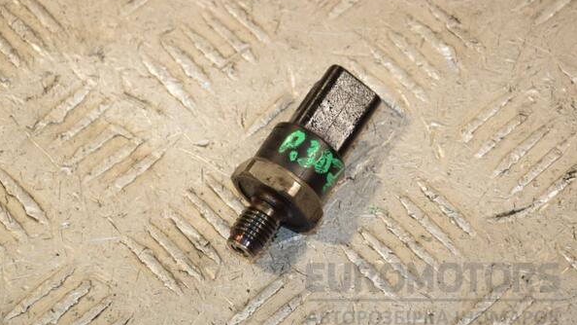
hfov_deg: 12.9
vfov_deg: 7.3
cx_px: 288
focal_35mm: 167
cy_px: 148
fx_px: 2548
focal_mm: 105
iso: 800
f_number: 8
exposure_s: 1/200
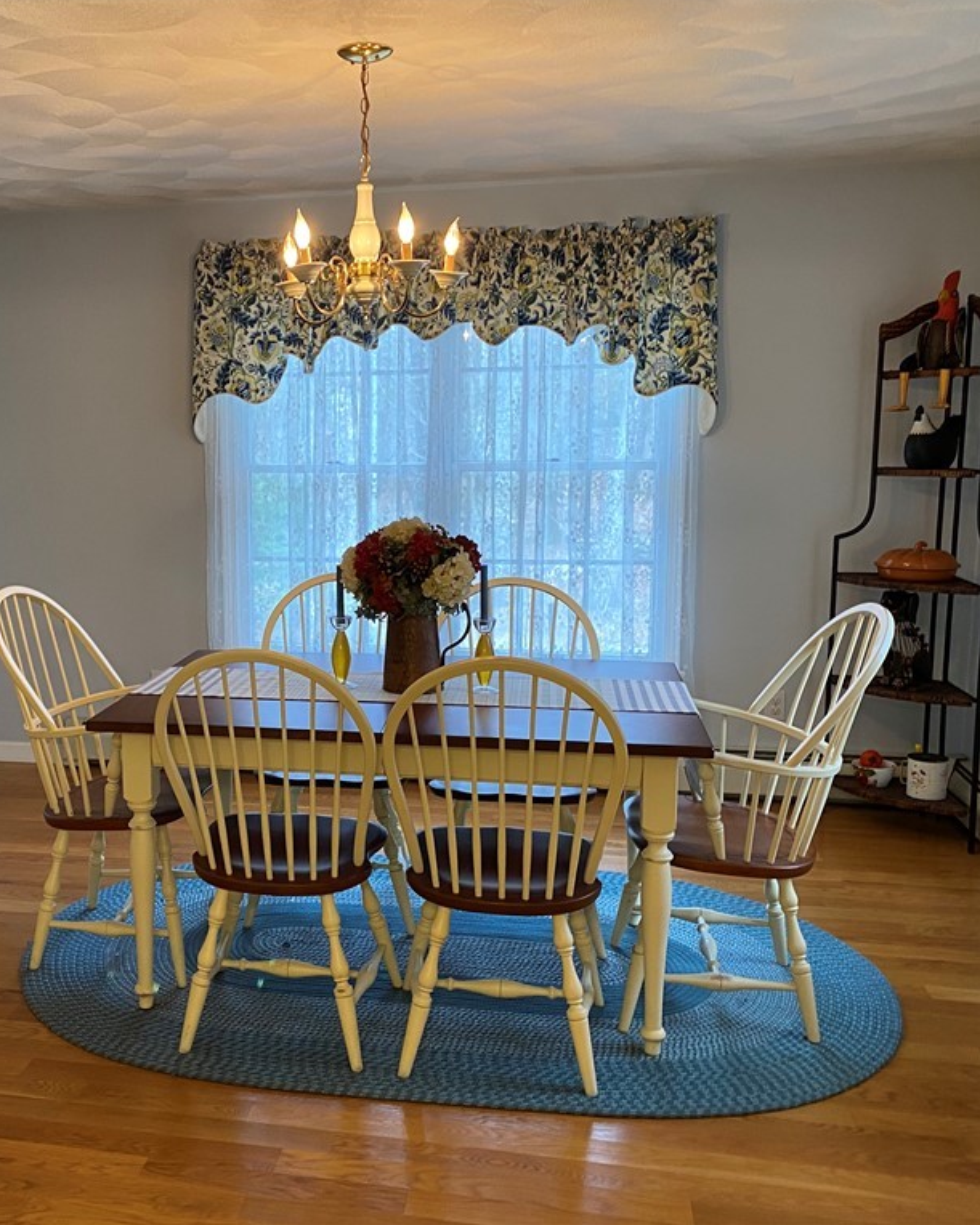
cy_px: 611
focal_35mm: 34
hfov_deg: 42.3
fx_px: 1233
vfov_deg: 52.8
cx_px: 274
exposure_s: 1/60
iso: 200
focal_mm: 4.25
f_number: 1.8
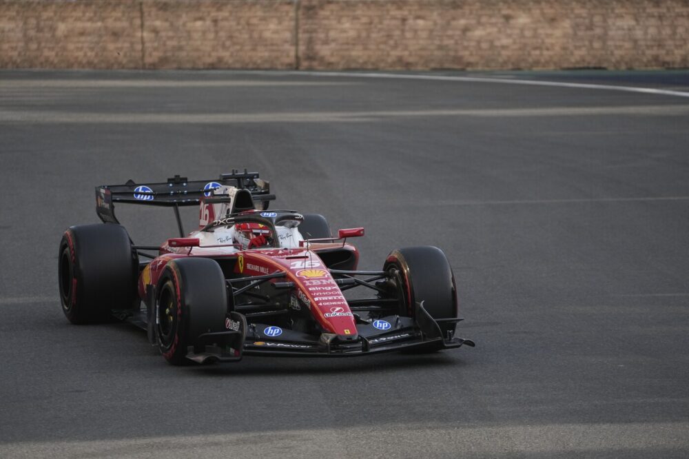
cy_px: 230
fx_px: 5797
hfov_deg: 6.8
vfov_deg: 4.5
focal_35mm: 303
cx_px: 344
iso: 1000
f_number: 5.6
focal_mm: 303
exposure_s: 1/1600
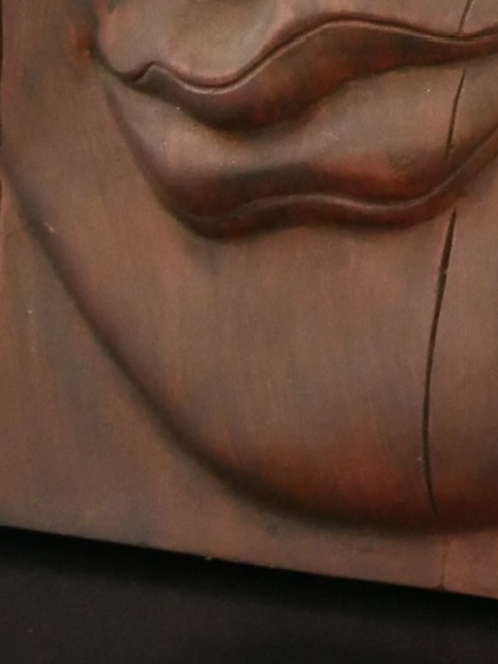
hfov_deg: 4.1
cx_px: 266
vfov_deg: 5.4
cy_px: -484
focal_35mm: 364
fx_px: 6976
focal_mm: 45
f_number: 4
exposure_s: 1/20
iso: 3200
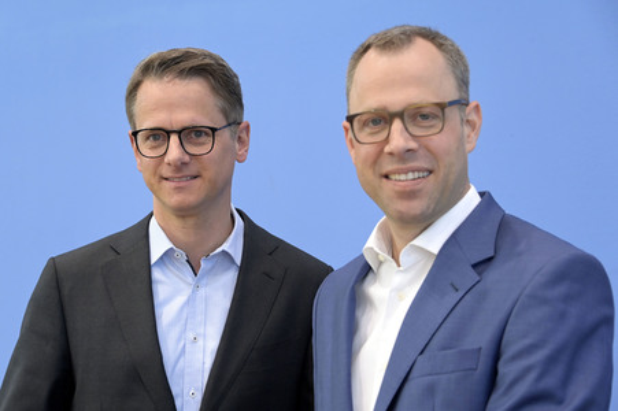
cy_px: 206
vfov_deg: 15.2
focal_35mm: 90
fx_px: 1544
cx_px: 309
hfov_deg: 22.6
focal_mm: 90
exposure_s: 1/400
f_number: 5.6
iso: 4000
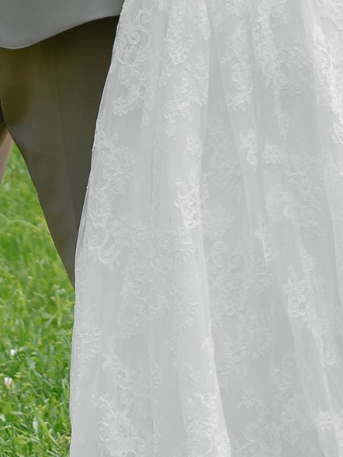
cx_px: 193
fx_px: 4147
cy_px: -549
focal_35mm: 314
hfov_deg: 4.7
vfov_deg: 6.1
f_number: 2.8
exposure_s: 1/500
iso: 200
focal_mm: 50
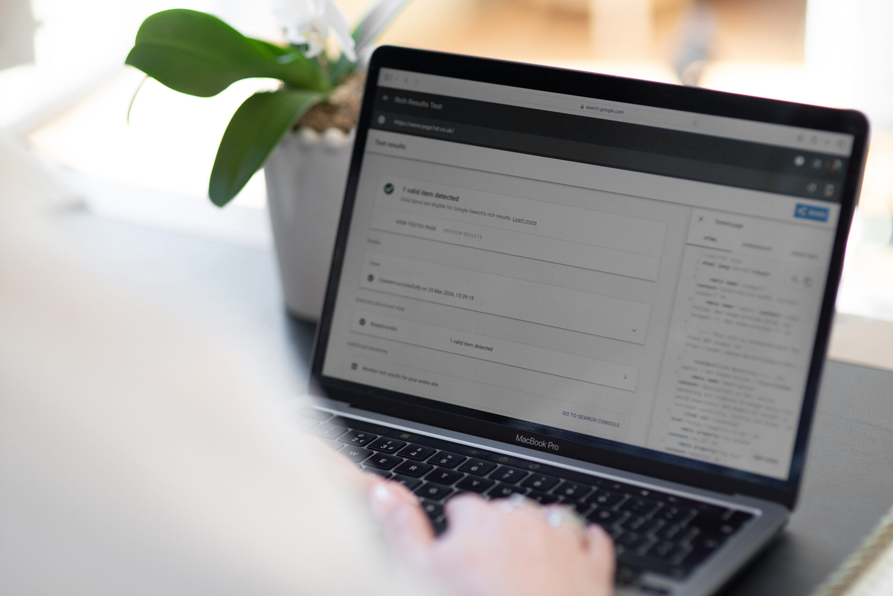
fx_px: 2109
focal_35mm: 85
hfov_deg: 23.9
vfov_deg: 16.1
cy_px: 298
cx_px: 446
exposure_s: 1/400
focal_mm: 85
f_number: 1.8
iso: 200
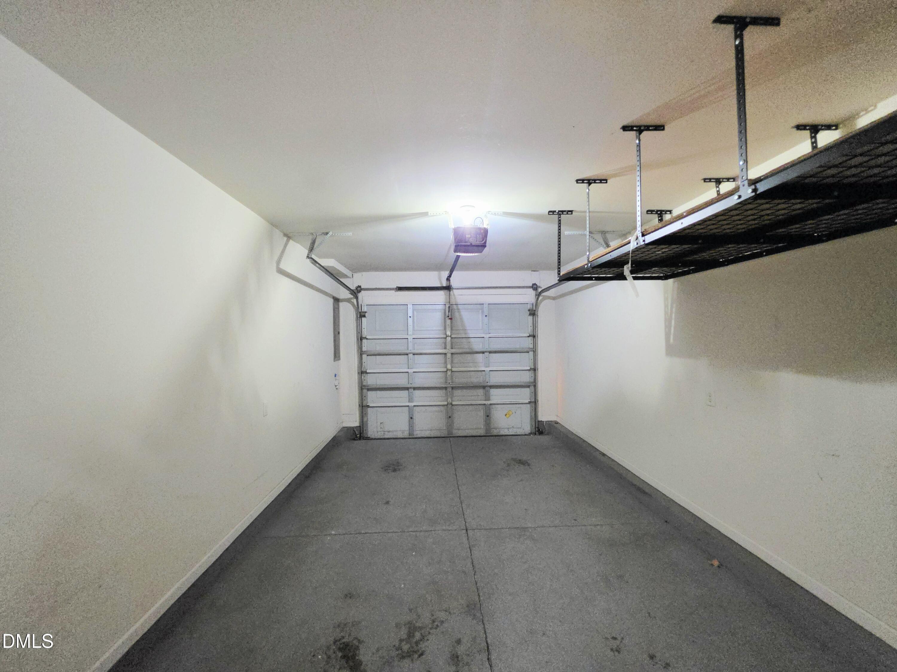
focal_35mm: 13
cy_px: 336
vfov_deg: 89.9
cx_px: 448
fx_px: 337
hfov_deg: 106.2
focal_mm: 2.2
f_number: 1.9
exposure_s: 1/60.2
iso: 1250
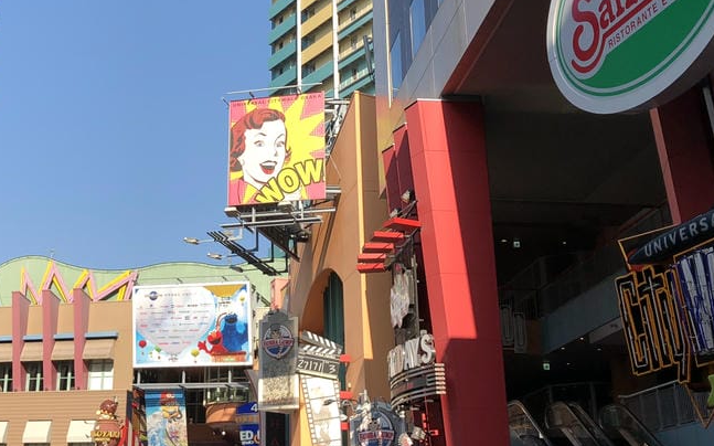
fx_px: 1109
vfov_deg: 22.6
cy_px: 134
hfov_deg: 35.4
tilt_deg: +21.5
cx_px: 241
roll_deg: -1.2
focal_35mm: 57
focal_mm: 3.99
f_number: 1.8
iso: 20
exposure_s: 1/1245
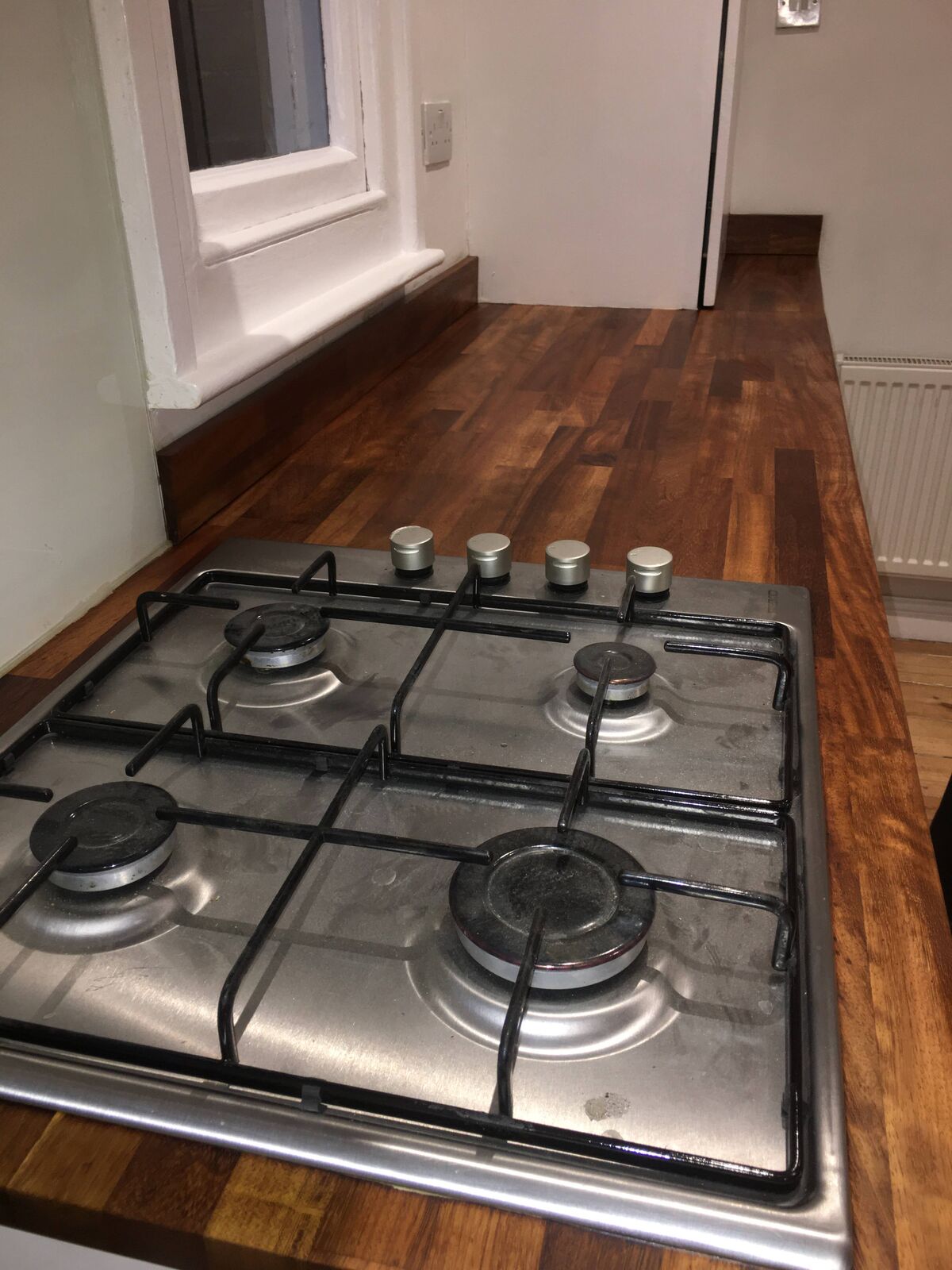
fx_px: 1063
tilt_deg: -26.1
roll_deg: +0.3
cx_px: 476
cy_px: 635
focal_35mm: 29
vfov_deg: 61.7
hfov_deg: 48.2
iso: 50
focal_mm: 4.15
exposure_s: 1/33
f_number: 2.2
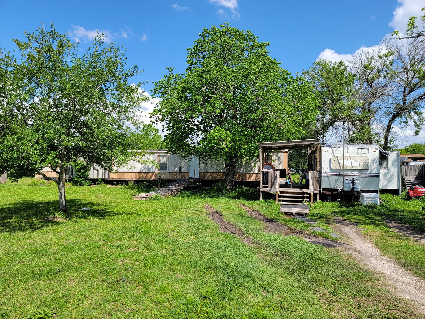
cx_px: 212
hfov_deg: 71.6
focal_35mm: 24
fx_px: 295
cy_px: 160
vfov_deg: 56.8
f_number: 1.8
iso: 16
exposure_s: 1/854
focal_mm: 6.7
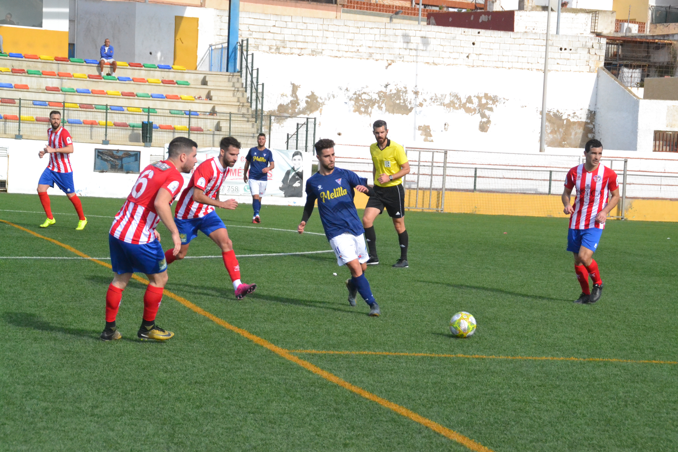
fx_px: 1977
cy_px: 226
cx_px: 339
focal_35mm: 105
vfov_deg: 13.0
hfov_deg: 19.5
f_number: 13
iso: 3200
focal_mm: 70
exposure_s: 1/4000
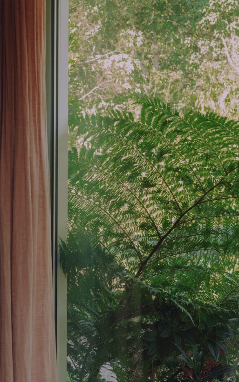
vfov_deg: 25.2
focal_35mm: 80
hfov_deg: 16.1
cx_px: 215
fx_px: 834
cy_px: 328
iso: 1250
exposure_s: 1/100
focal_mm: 50.9
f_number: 5.6
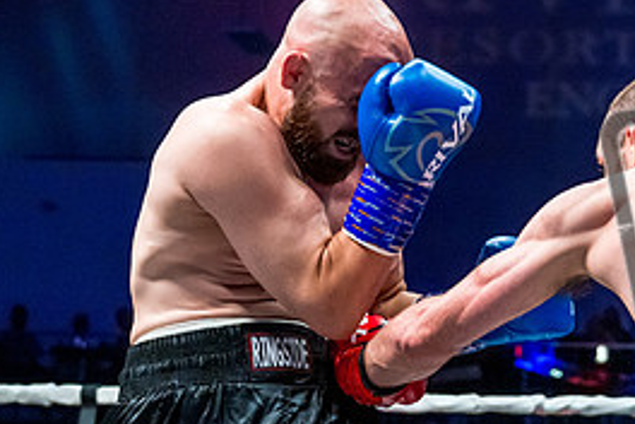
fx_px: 2152
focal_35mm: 122
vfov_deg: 11.2
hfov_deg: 16.6
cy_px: 76
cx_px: 557
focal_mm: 47
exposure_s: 1/1000
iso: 4000
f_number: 4
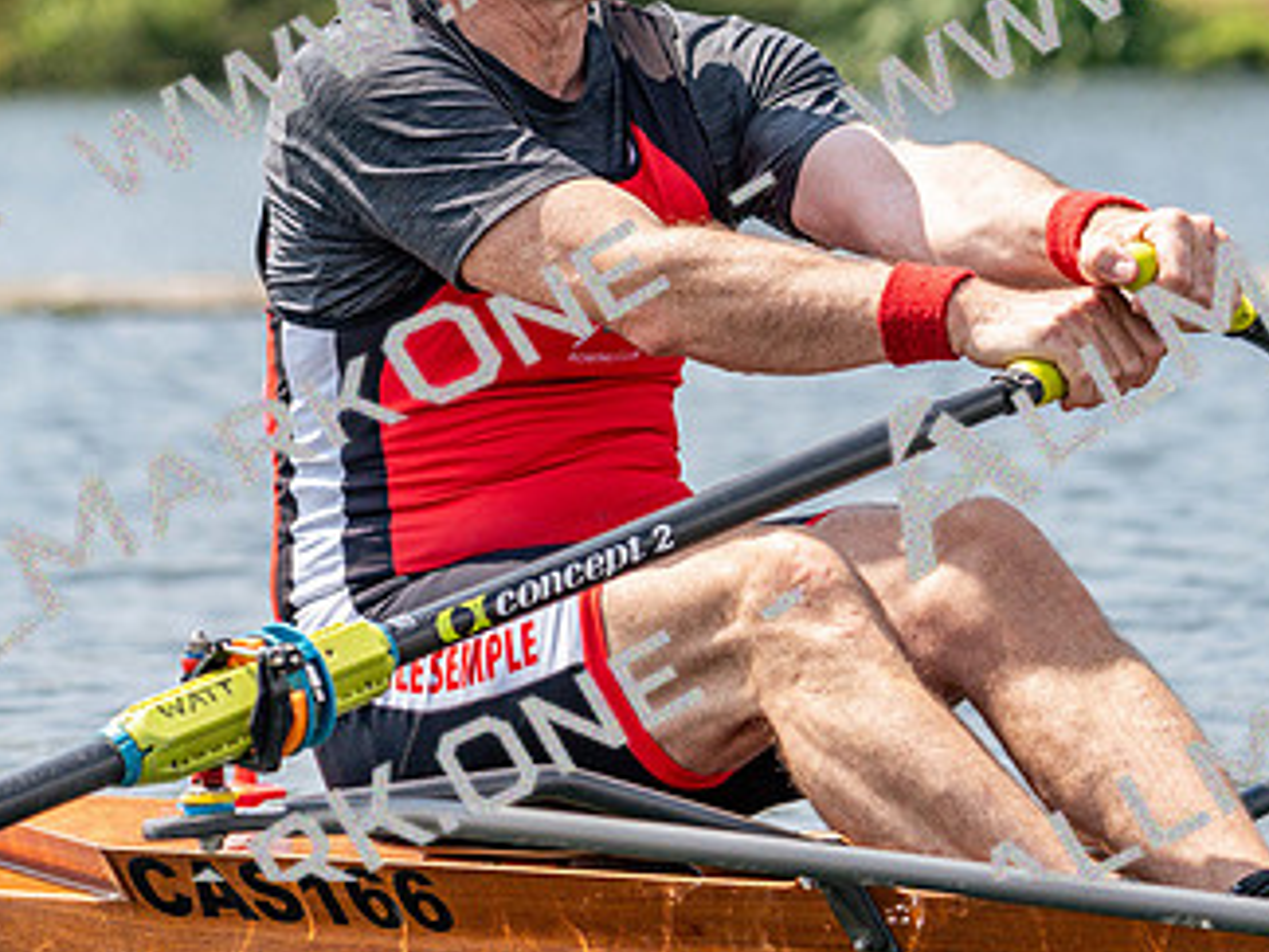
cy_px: 210
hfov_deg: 5.8
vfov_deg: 4.3
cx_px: 552
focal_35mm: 344
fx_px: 12611
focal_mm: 200
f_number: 5.6
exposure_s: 1/1600
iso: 320
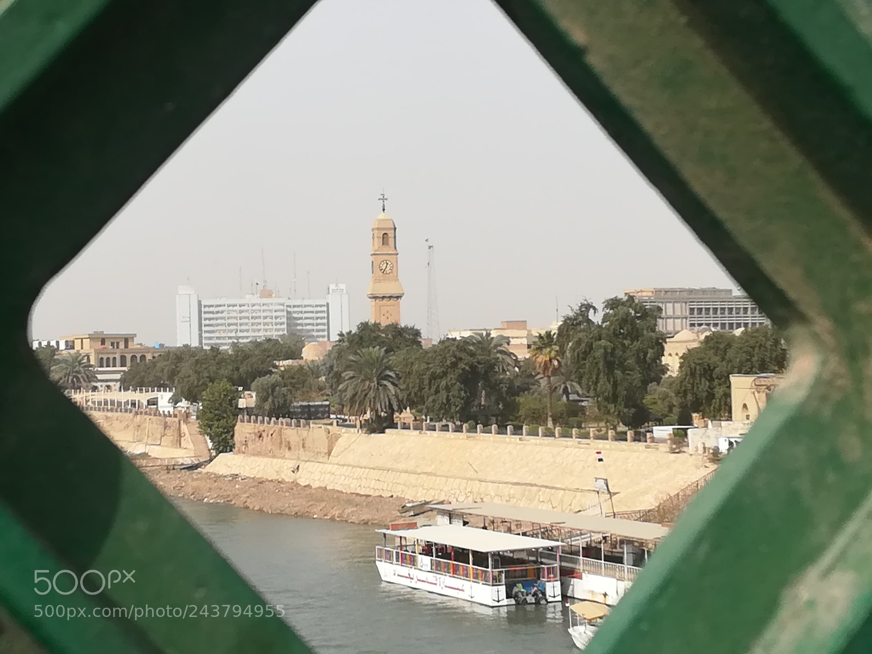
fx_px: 1965
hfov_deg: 25.0
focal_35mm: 78
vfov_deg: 18.9
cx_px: 436
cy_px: 327
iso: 50
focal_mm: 3.83
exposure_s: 1/1017
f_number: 2.2
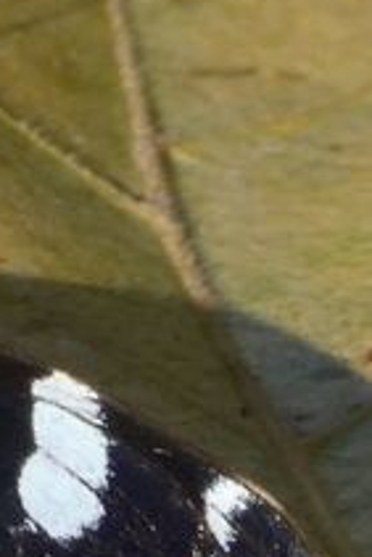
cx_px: -466
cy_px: 425
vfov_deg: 1.3
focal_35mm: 1612
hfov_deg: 0.9
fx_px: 24943
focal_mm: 68.8
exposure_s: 1/125
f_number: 5.6
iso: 80
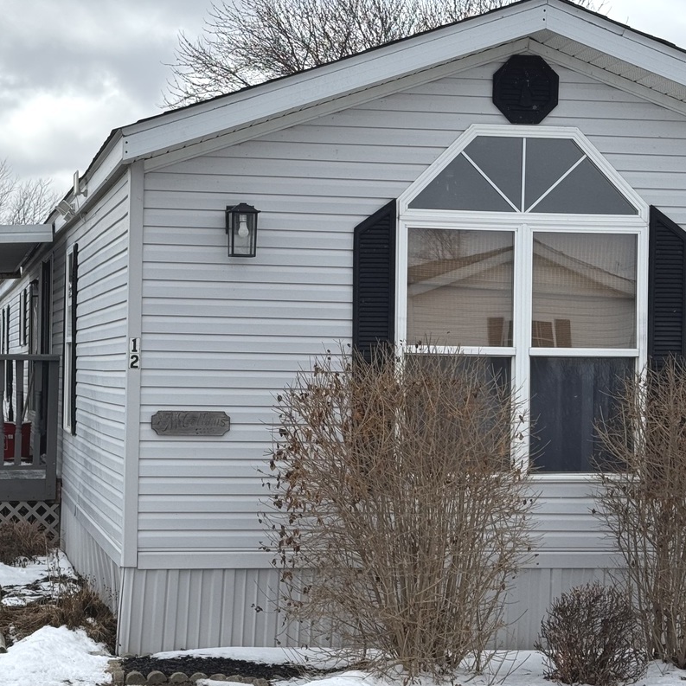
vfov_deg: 22.5
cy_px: 384
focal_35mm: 77
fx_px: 1726
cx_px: 262
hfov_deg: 22.4
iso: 64
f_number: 1.78
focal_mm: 6.76
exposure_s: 1/5376
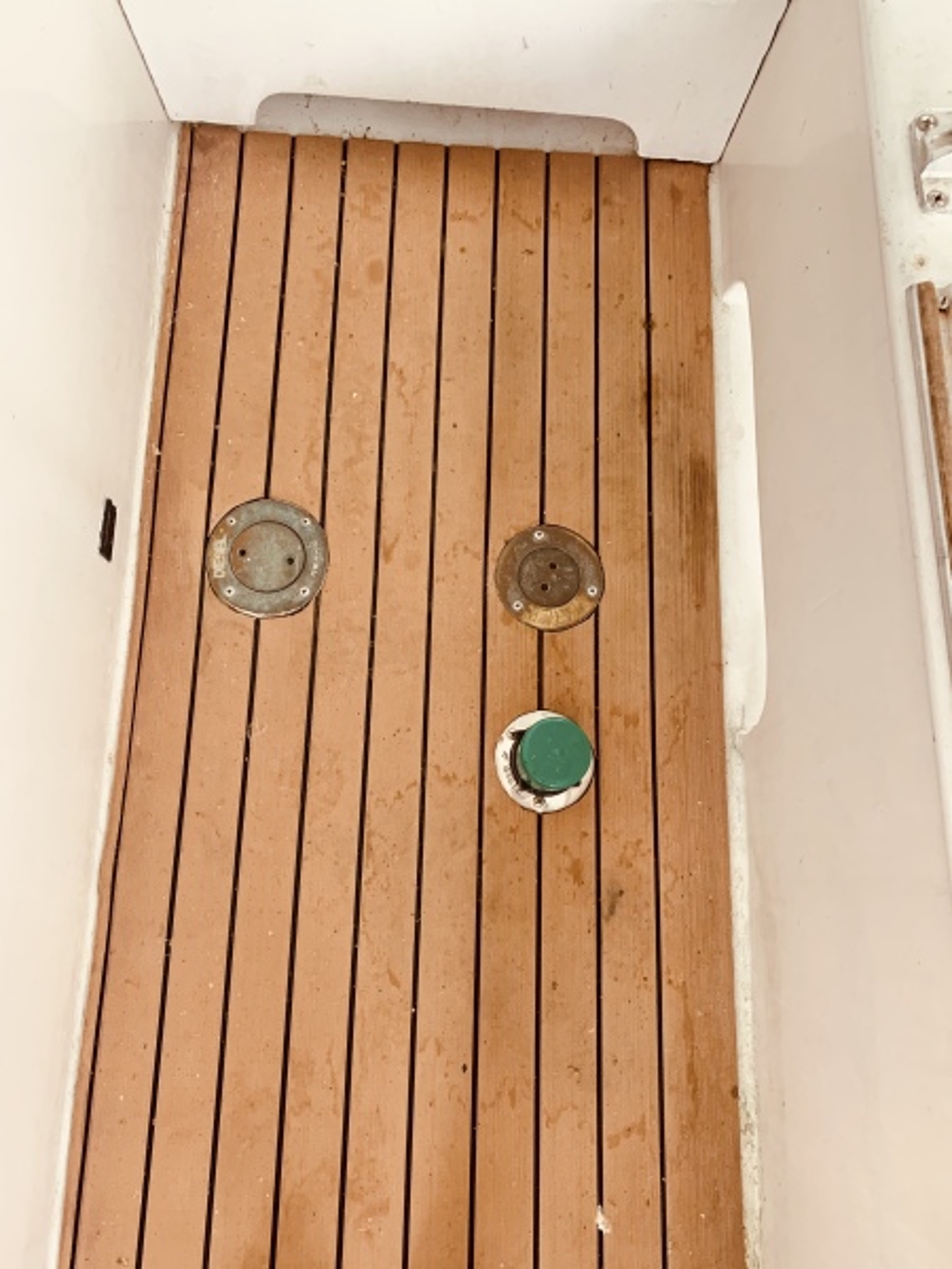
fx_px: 953
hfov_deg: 53.1
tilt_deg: -77.3
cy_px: 634
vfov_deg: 67.3
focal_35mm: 26
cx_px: 476
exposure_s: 1/60
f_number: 1.8
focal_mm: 4.25
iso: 100
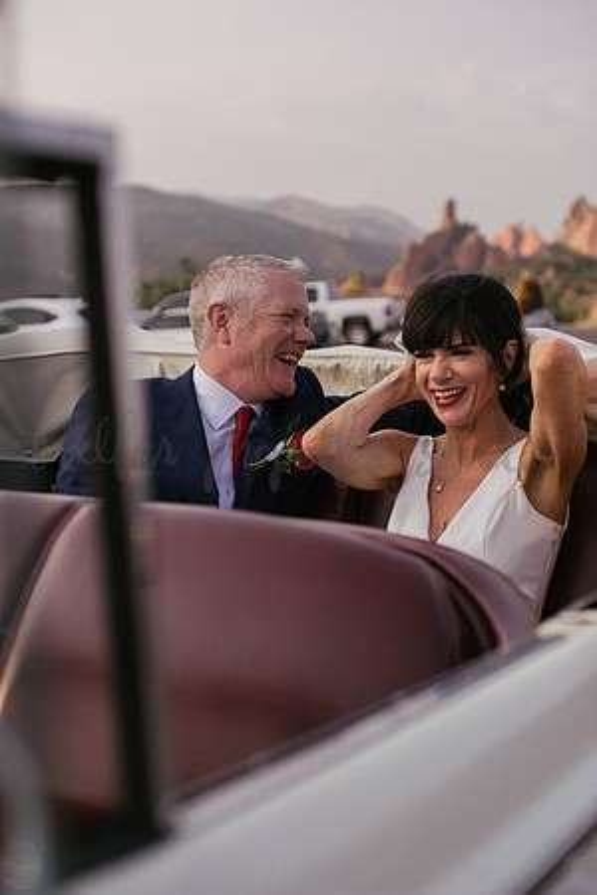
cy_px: 448
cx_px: 298
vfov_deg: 39.6
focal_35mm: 50
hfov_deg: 27.0
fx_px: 1244
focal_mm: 50
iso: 125
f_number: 3.2
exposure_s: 1/1000
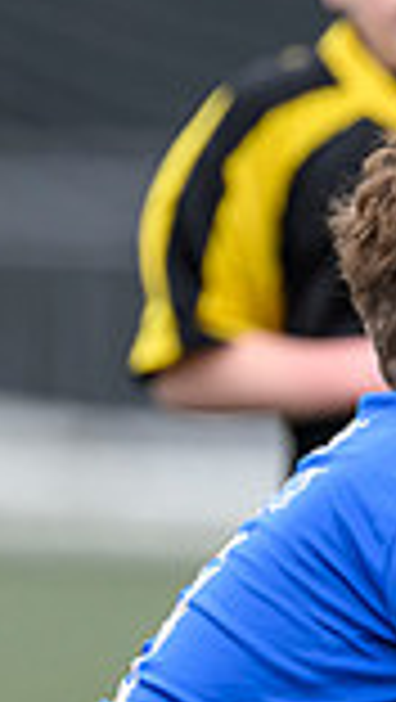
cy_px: 599
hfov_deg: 0.6
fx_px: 35745
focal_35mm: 1919
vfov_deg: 1.1
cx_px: 1264
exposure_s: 1/2000
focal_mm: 400
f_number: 3.5
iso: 500
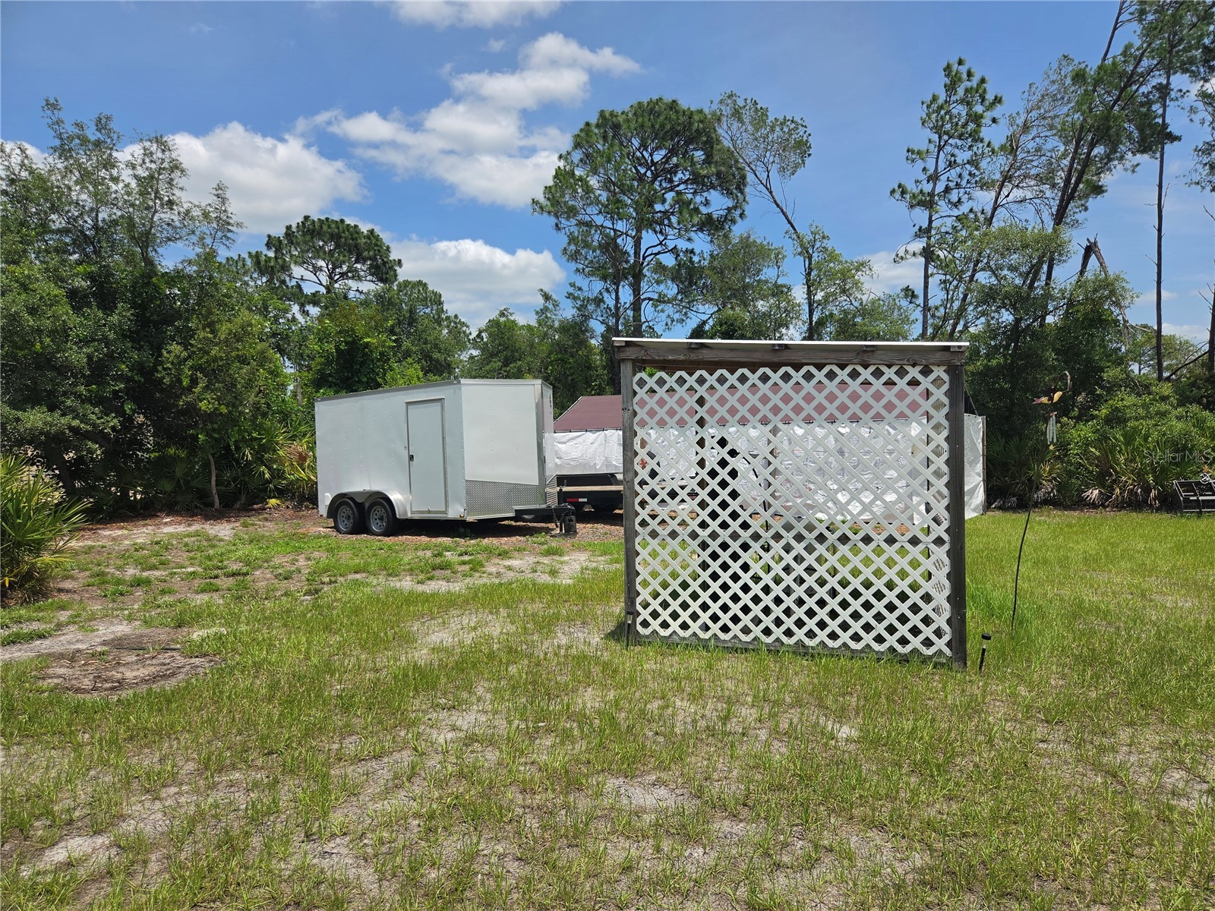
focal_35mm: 23
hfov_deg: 73.9
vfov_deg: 58.9
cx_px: 608
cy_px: 456
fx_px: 807
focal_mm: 5.4
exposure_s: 1/5259
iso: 80
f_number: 1.8
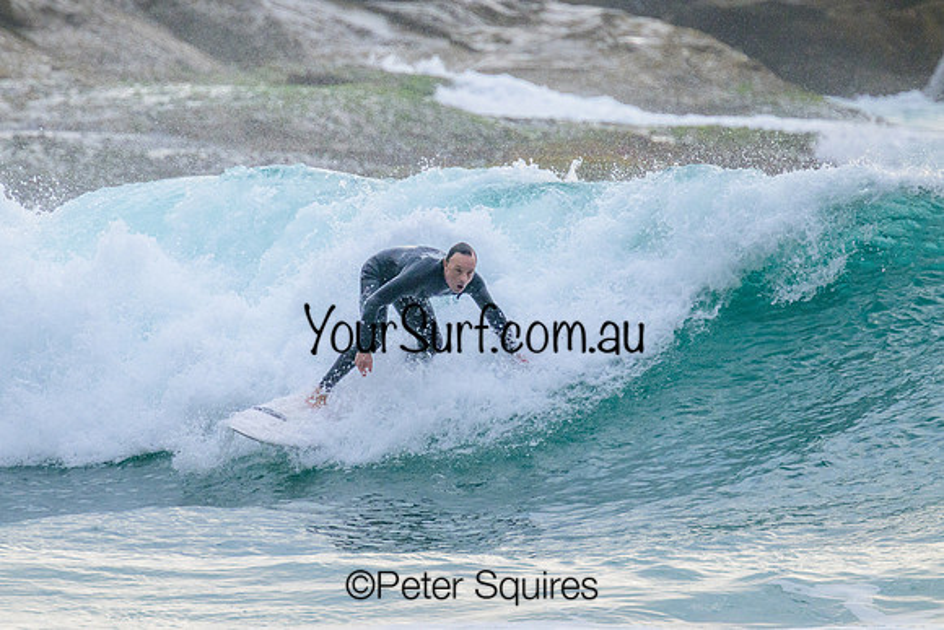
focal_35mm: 1009
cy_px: 239
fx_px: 26457
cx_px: 355
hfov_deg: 2.0
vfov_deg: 1.4
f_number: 11
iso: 1600
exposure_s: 1/2000
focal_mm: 800
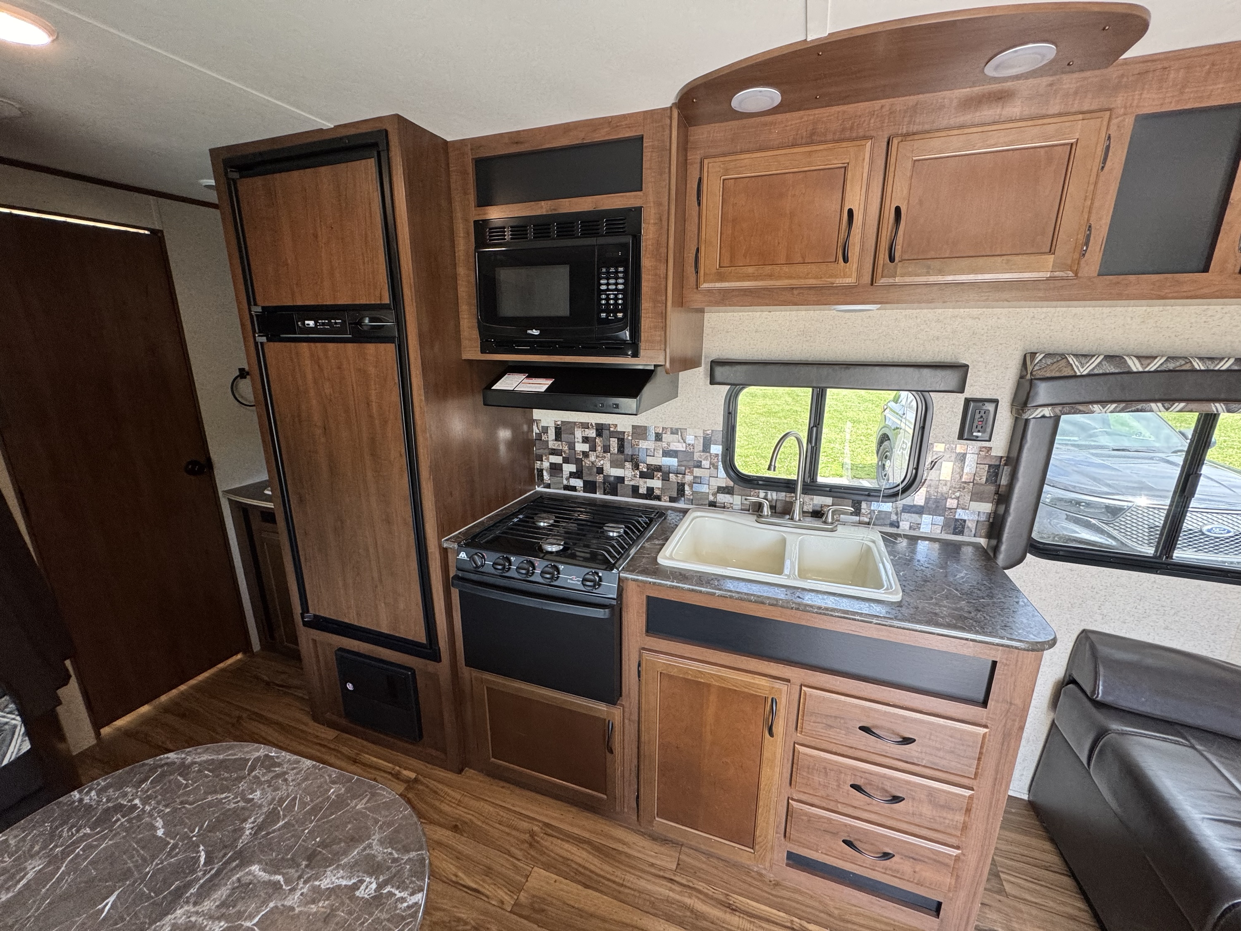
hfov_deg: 102.1
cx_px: 620
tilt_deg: -16.1
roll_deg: -0.2
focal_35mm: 14
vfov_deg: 85.7
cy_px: 466
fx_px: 502
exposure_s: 1/99
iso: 200
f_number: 2.2
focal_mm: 2.22
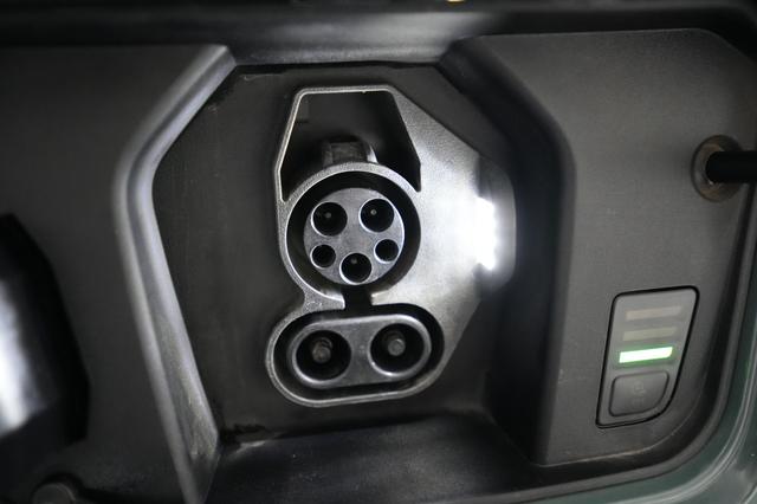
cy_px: 252
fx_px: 588
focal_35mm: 28
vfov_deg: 46.4
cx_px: 378
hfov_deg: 65.5
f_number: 2.8
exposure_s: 1/160
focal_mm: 28
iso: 6400
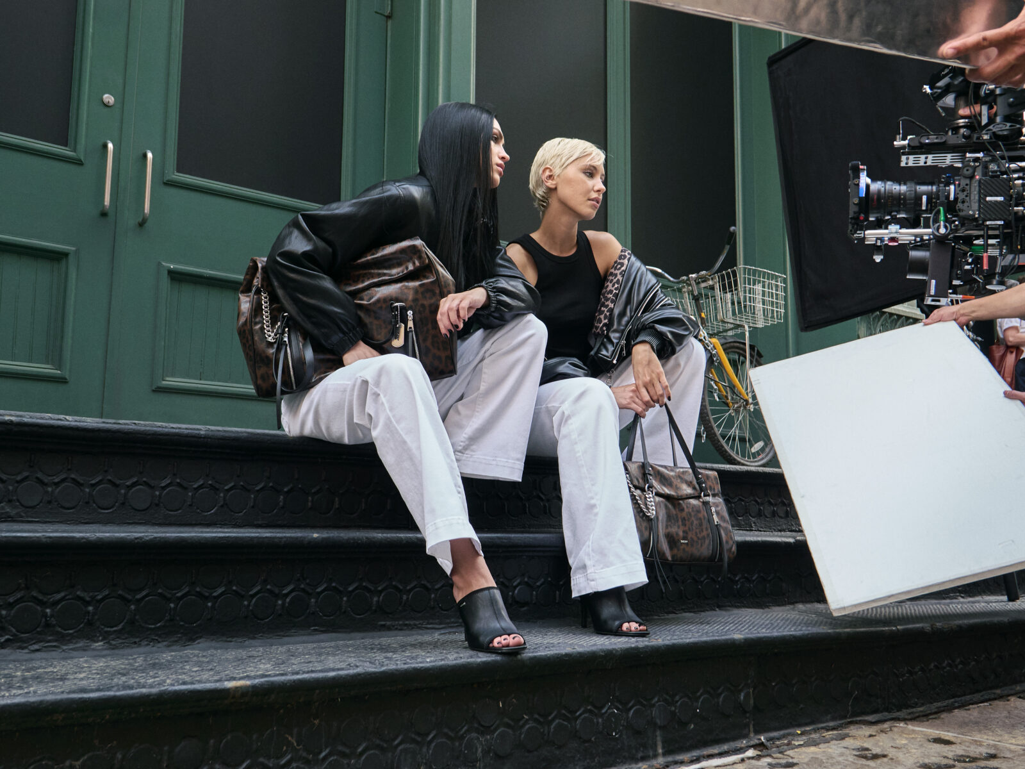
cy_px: 384
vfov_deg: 39.7
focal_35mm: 36
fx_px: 1066
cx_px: 512
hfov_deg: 51.4
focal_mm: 16.1
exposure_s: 1/125
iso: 800
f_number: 4
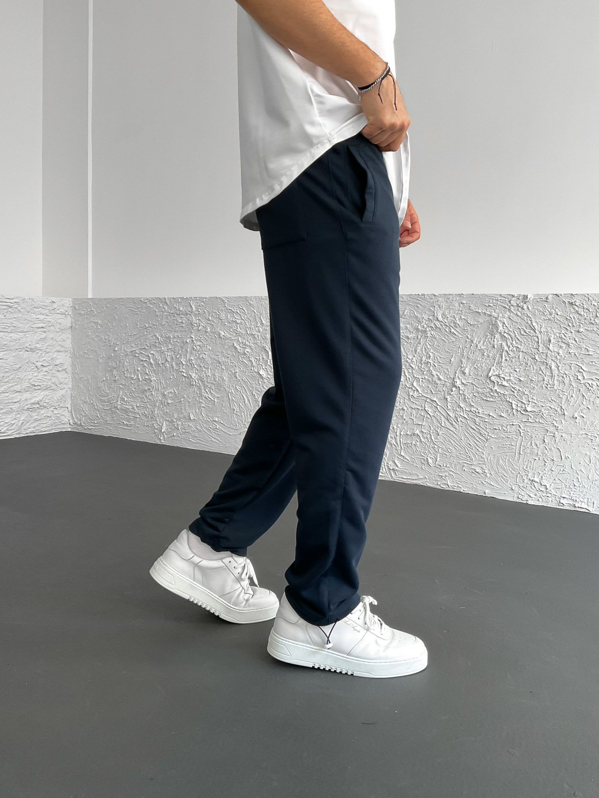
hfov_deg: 45.4
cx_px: 292
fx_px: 715
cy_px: 384
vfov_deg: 58.3
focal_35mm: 31
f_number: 1.8
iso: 50
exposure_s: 1/120
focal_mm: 3
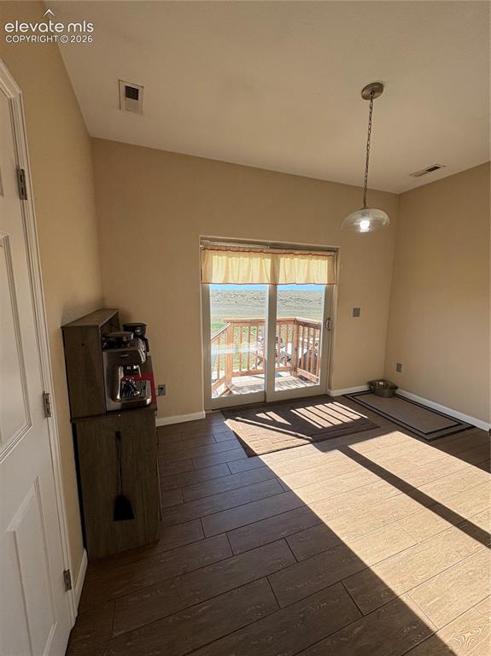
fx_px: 265
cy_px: 328
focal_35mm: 14
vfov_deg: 102.1
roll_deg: +0.8
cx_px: 246
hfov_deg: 85.6
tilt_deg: -6.8
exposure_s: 1/508
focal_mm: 2.22
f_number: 2.2
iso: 40
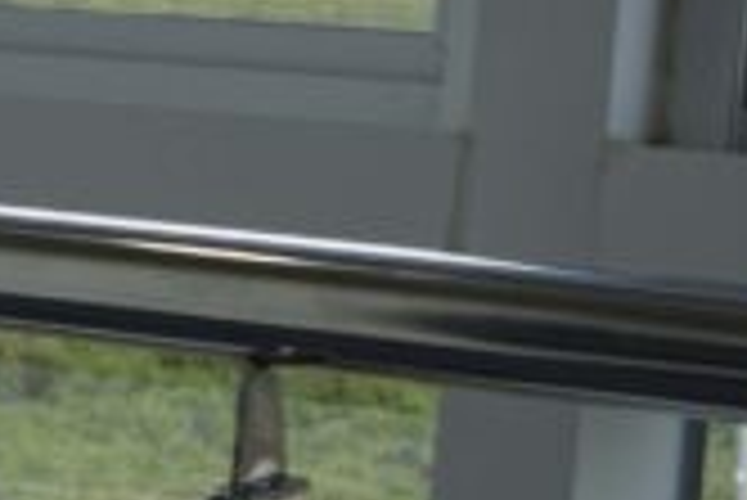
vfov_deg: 6.3
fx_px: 4486
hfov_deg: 8.1
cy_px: -160
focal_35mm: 216
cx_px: -1494
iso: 100
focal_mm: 35
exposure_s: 1/100
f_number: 8
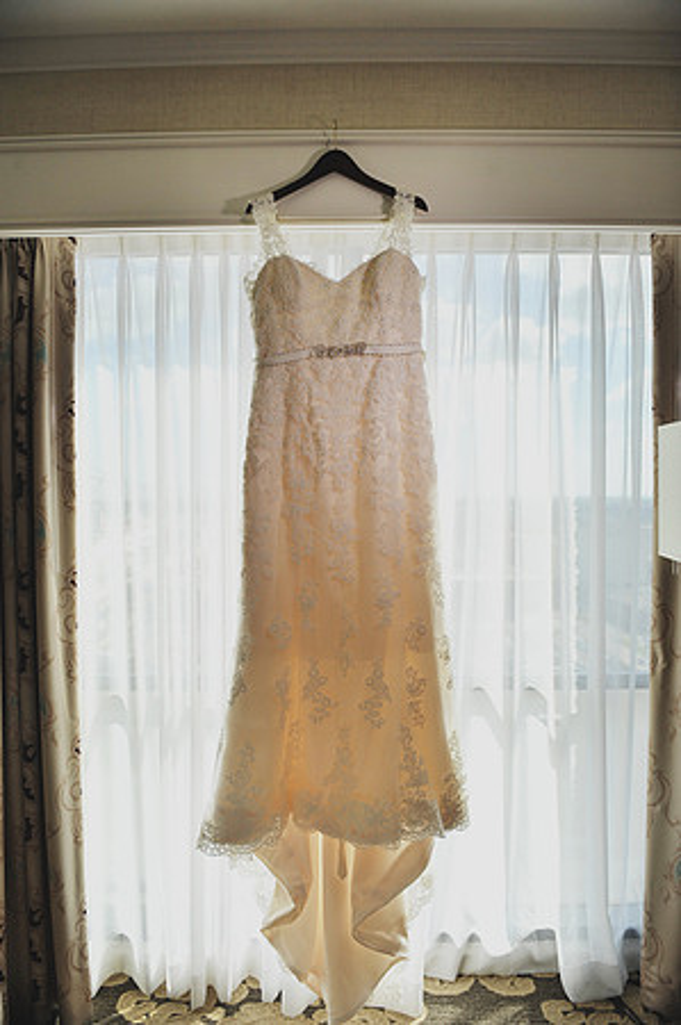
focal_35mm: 24
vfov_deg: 73.8
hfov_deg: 53.0
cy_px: 512
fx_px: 683
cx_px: 340
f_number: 4
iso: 400
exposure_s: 1/1000
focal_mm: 24
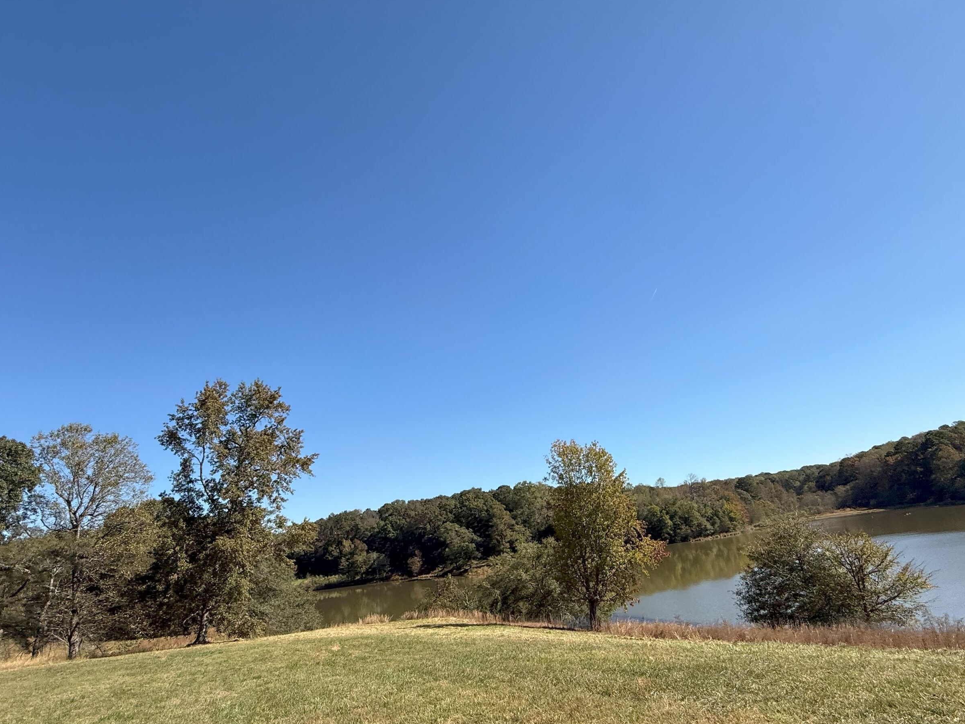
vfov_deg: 71.3
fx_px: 502
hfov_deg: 87.7
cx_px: 490
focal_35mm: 18
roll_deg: +11.7
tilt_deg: +18.1
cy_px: 405
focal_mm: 2.22
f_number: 2.2
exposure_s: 1/1795
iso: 50
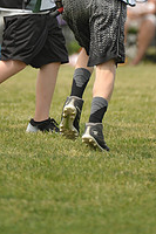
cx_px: 74
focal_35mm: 985
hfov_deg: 1.4
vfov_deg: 2.1
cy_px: -64
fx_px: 6413
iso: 800
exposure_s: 1/3200
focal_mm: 340
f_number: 4
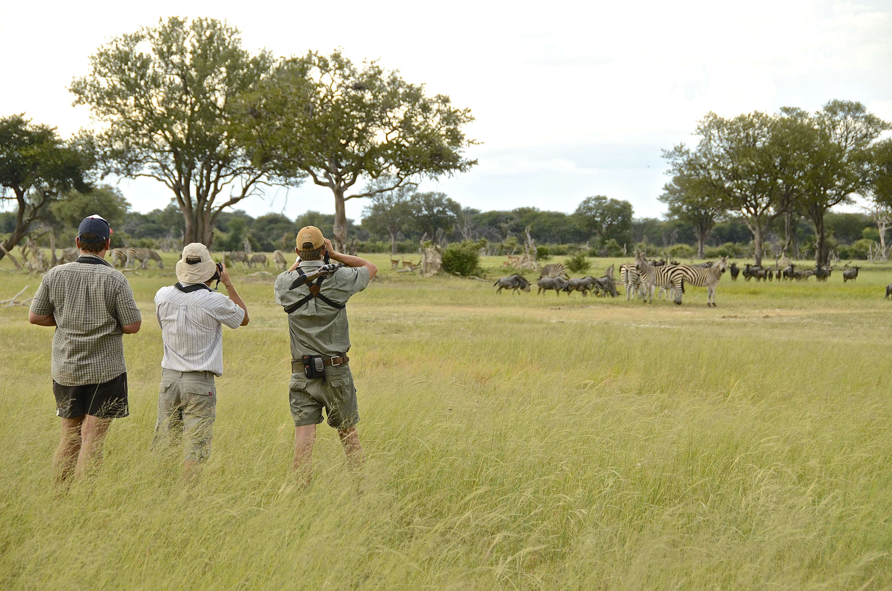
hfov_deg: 14.4
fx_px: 3524
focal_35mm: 142
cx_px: 446
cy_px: 296
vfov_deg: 9.6
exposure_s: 1/320
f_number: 6.3
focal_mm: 95
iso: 640
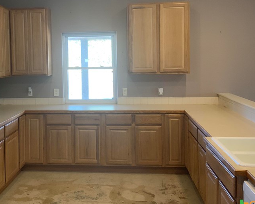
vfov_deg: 33.1
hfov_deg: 40.8
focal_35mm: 45
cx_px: 92
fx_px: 340
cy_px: 67
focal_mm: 3
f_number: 1.8
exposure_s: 1/60
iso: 64
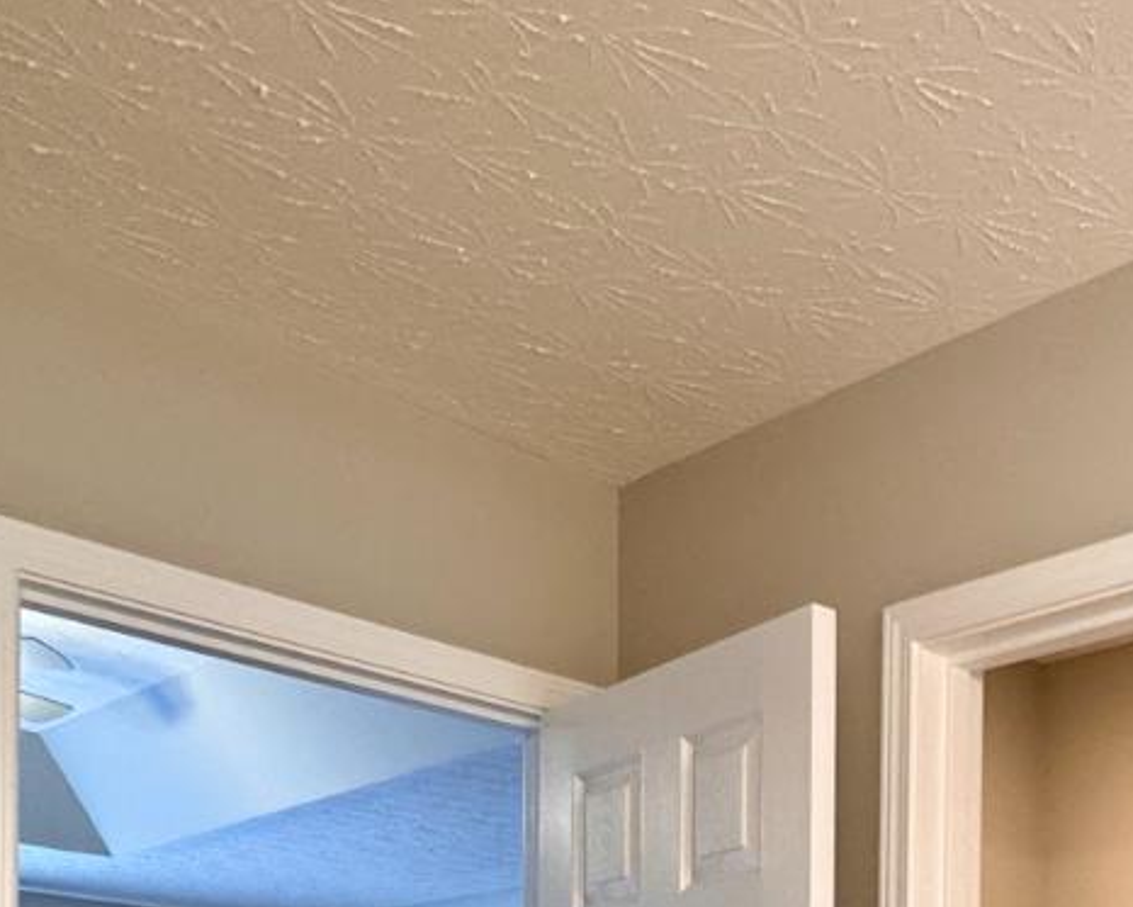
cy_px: 1245
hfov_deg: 37.3
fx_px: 1476
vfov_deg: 27.3
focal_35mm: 44
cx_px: 1148
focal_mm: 2.22
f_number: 2.2
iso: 200
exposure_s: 1/60
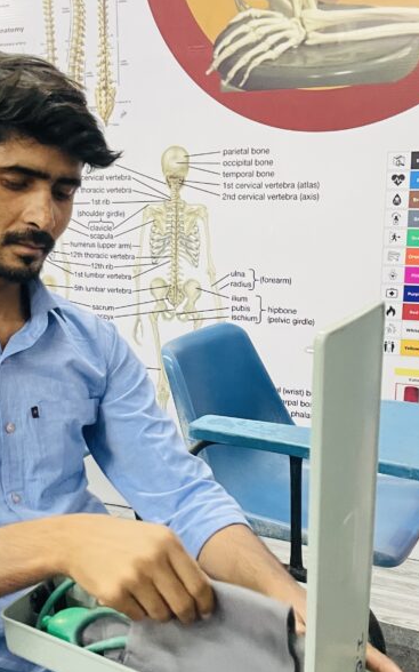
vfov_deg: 41.8
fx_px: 878
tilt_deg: -15.2
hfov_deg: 26.7
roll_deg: +2.2
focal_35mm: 48
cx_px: 143
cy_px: 382
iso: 250
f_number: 1.6
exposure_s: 1/50
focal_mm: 4.2
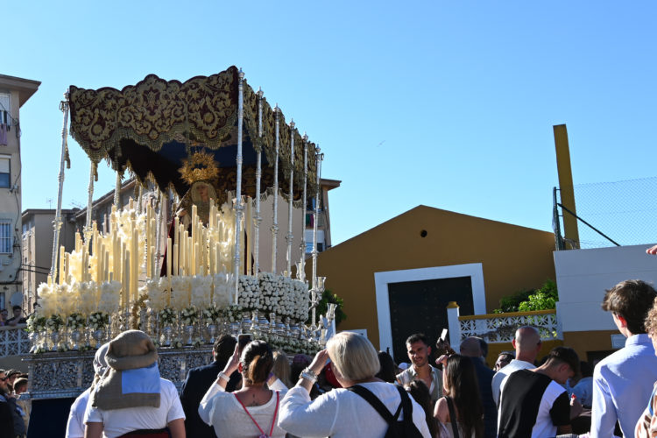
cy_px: 219
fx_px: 839
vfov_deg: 29.2
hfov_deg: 42.7
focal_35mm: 46
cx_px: 328
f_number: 8
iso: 100
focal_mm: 31
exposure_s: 1/125
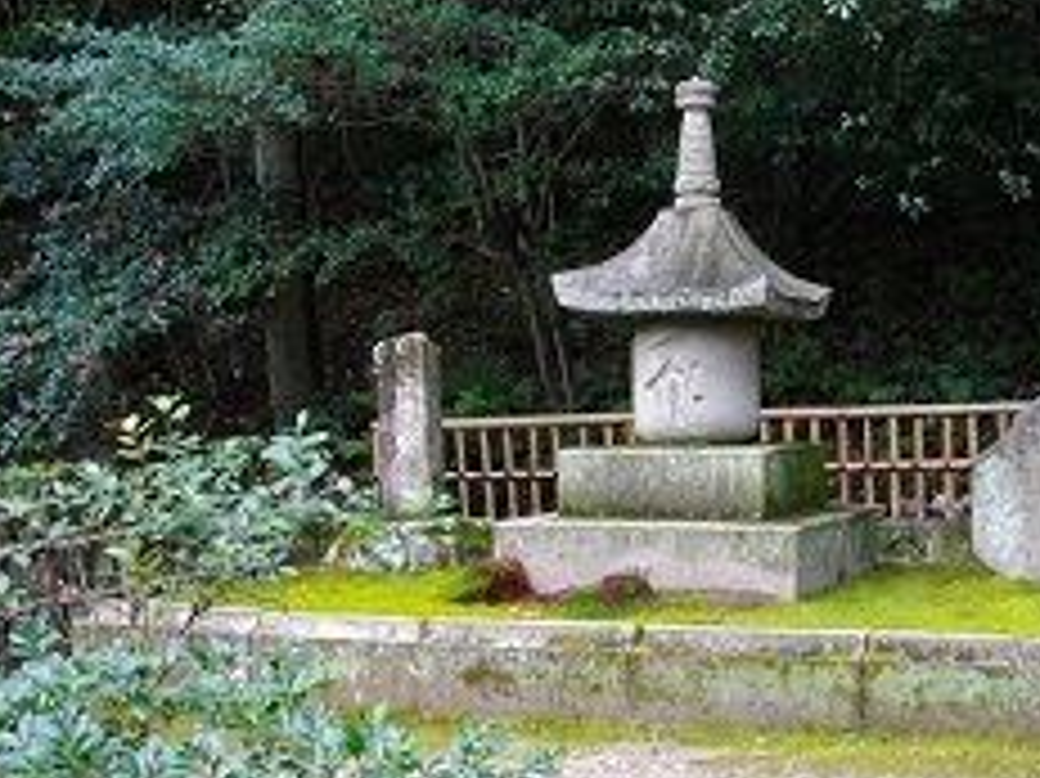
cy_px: 400
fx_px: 1622
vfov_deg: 27.0
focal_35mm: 54
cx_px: 718
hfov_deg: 35.1
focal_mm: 5.7
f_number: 2.9
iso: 216
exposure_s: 1/50
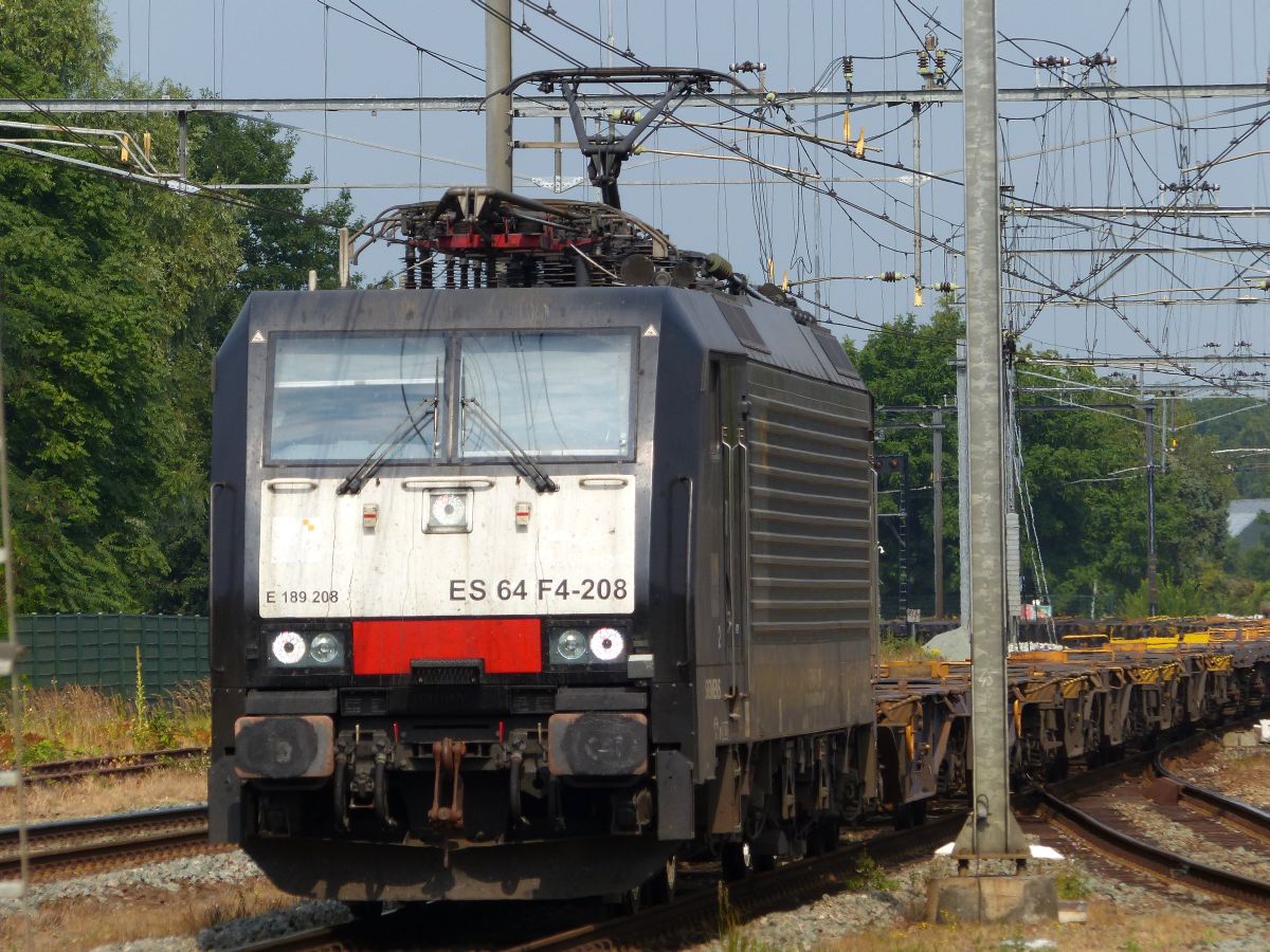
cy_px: 476
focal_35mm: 366
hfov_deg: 5.4
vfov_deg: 4.1
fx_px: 13428
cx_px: 635
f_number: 4
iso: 100
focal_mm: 65.8
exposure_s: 1/1300
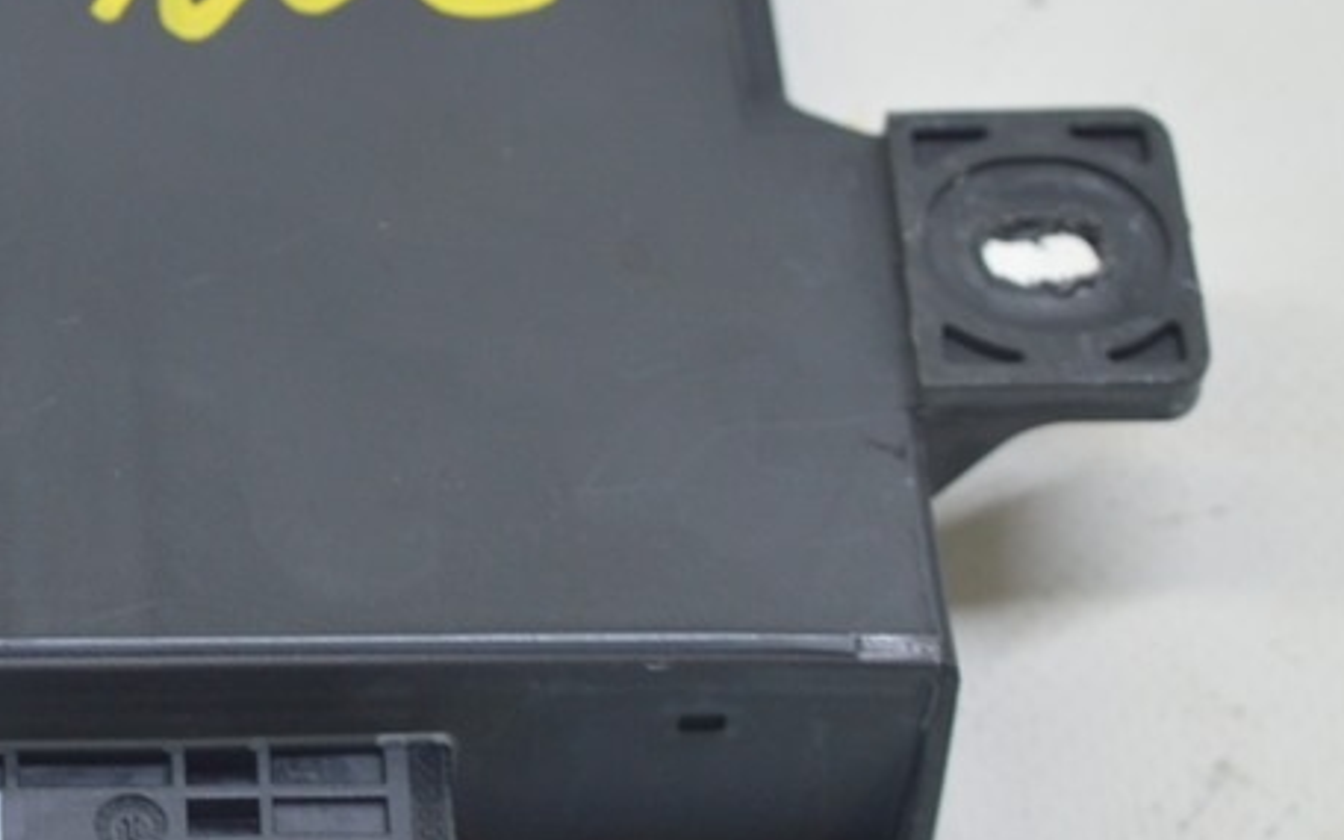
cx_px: -74
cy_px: 396
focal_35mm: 144
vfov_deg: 9.1
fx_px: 5274
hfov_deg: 14.2
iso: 400
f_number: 5.6
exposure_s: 1/20
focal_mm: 42
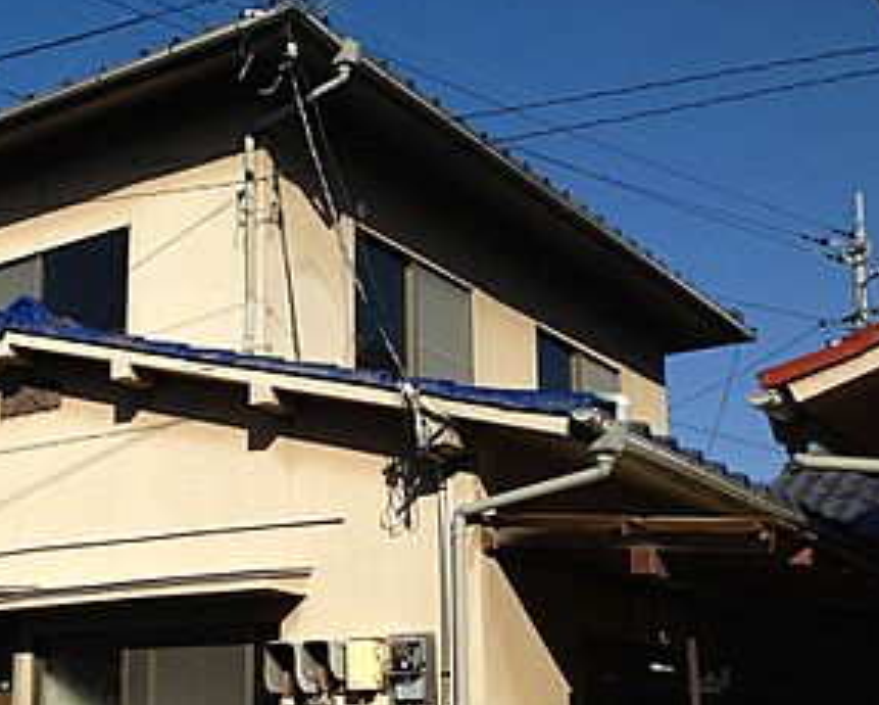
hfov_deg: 31.8
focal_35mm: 57
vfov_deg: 26.5
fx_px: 1484
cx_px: 126
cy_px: 495
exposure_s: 1/2008
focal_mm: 4.13
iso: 50
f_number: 2.4
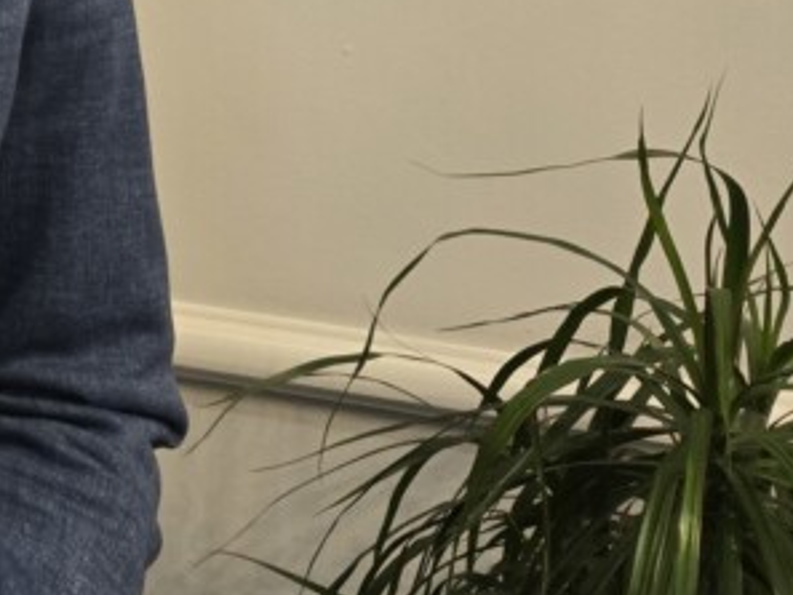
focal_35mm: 93
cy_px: -416
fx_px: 2131
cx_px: -542
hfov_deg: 17.8
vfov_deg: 14.3
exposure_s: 1/100
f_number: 1.8
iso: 320
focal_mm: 5.4
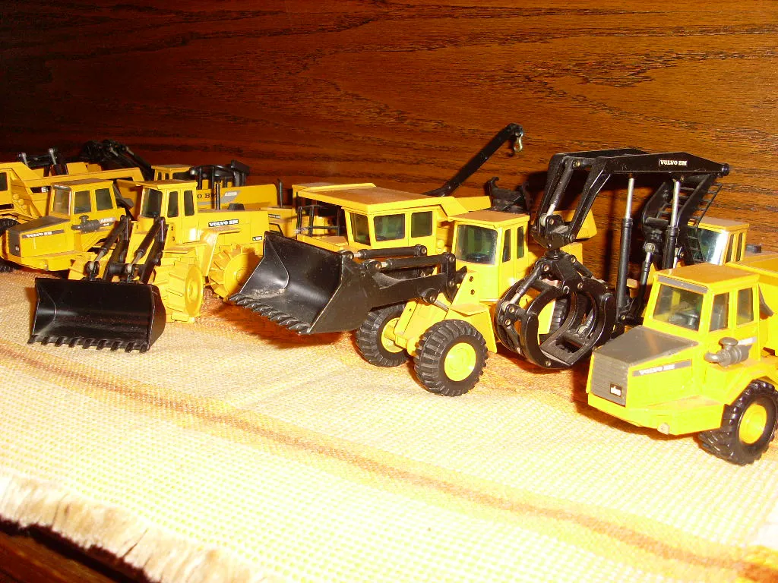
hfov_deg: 49.0
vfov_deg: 37.7
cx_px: 389
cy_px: 292
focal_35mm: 38
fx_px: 854
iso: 100
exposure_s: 1/45
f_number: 3
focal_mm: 6.3
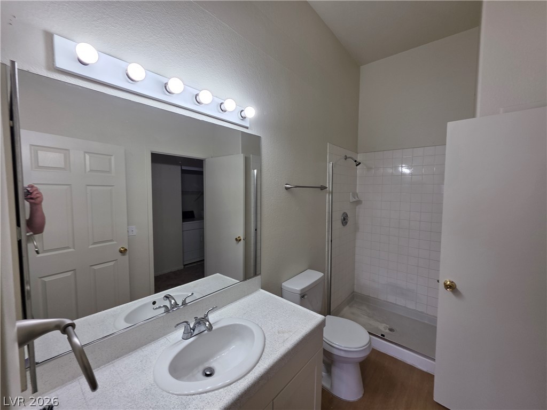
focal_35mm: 13
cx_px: 274
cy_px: 205
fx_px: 205
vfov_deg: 89.9
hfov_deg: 106.2
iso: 32
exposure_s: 1/120
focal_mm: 2.2
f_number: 1.9
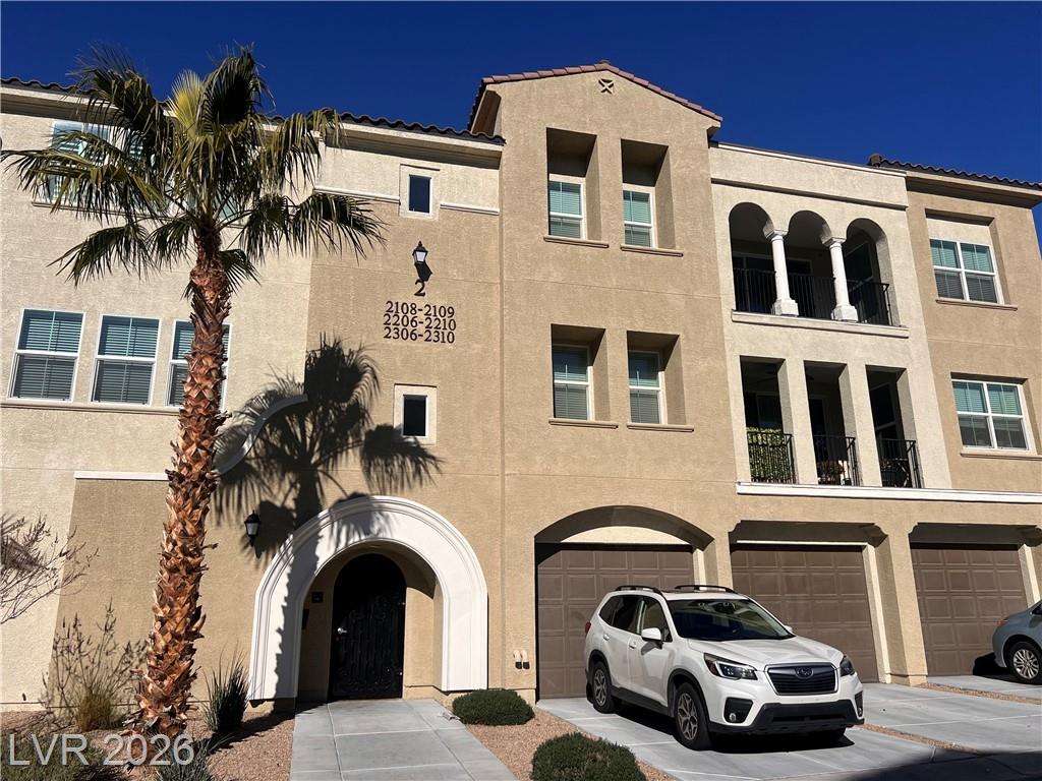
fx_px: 783
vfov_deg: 53.1
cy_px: 390
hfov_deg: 67.3
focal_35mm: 26
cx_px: 521
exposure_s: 1/10309
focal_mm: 5.7
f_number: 1.5
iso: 50
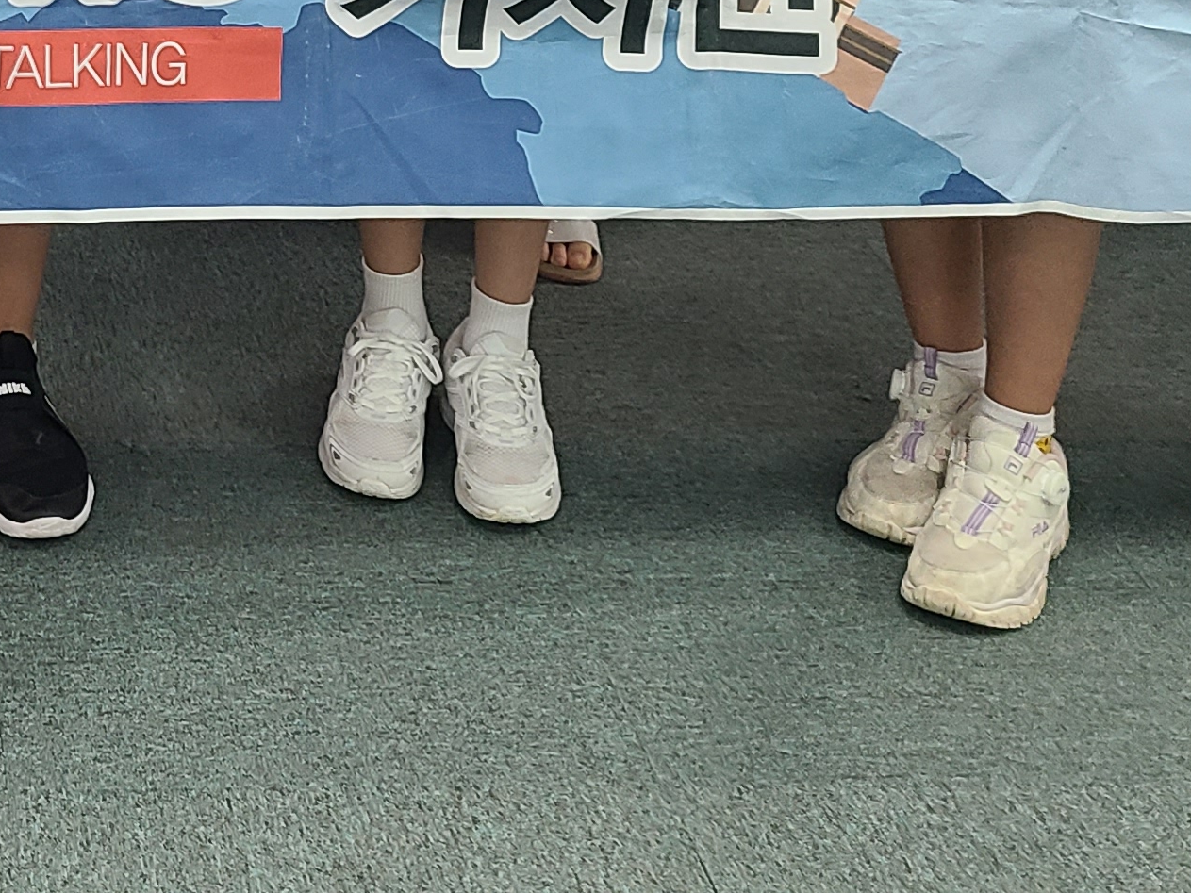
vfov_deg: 16.0
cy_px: -531
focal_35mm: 83
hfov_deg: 22.3
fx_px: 2855
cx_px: -93
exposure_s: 1/60
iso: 100
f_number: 1.8
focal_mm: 5.4
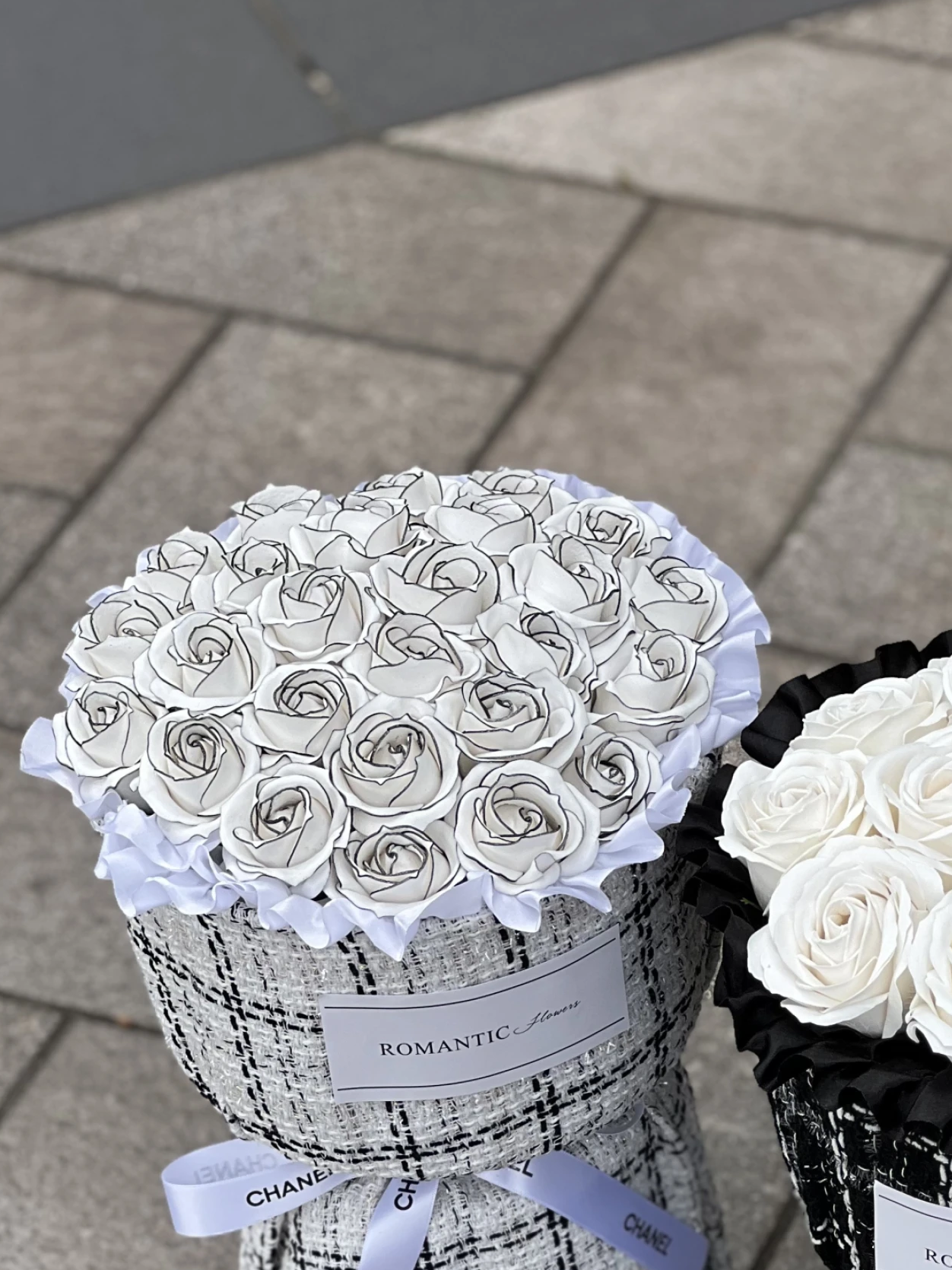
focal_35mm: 131
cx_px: 795
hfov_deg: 11.3
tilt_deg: -40.6
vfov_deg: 15.0
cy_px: 1016
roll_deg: -0.6
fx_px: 4803
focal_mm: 9
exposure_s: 1/152
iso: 20
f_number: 2.8
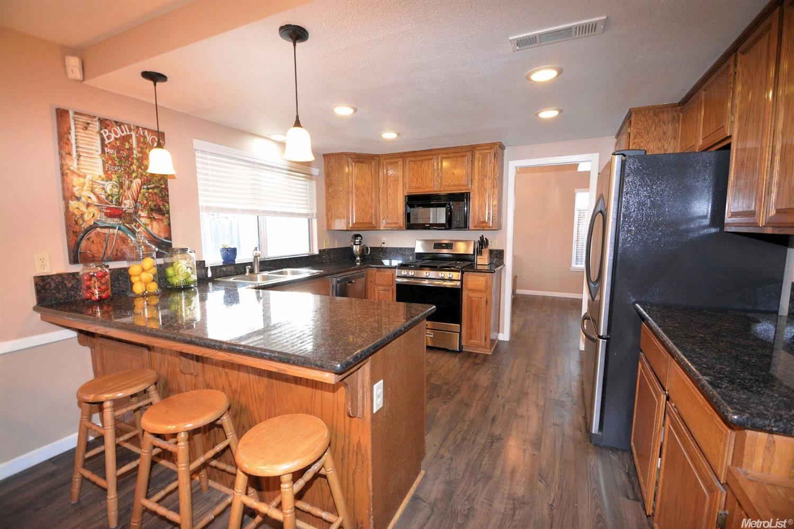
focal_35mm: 15
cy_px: 264
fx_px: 331
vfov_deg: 77.3
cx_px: 397
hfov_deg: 100.4
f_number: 4
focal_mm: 10
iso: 2800
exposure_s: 1/60
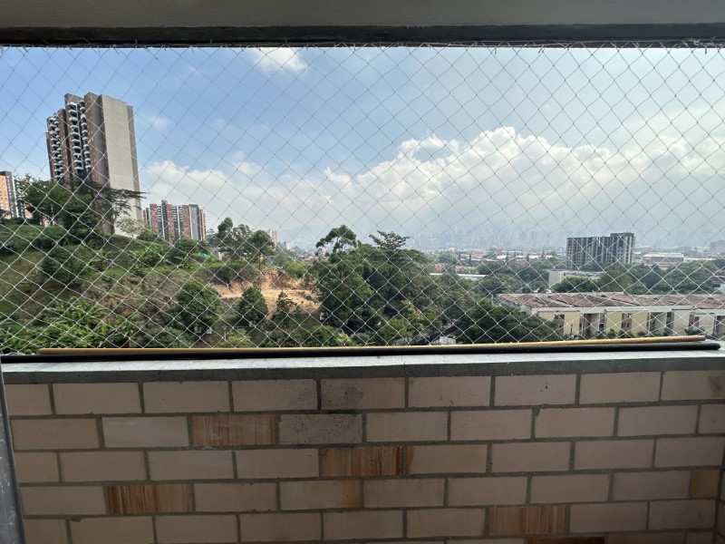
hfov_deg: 102.1
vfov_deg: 85.7
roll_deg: -0.1
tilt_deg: -5.9
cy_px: 272
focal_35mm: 14
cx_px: 362
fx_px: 293
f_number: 2.2
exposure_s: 1/1887
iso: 50
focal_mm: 2.22
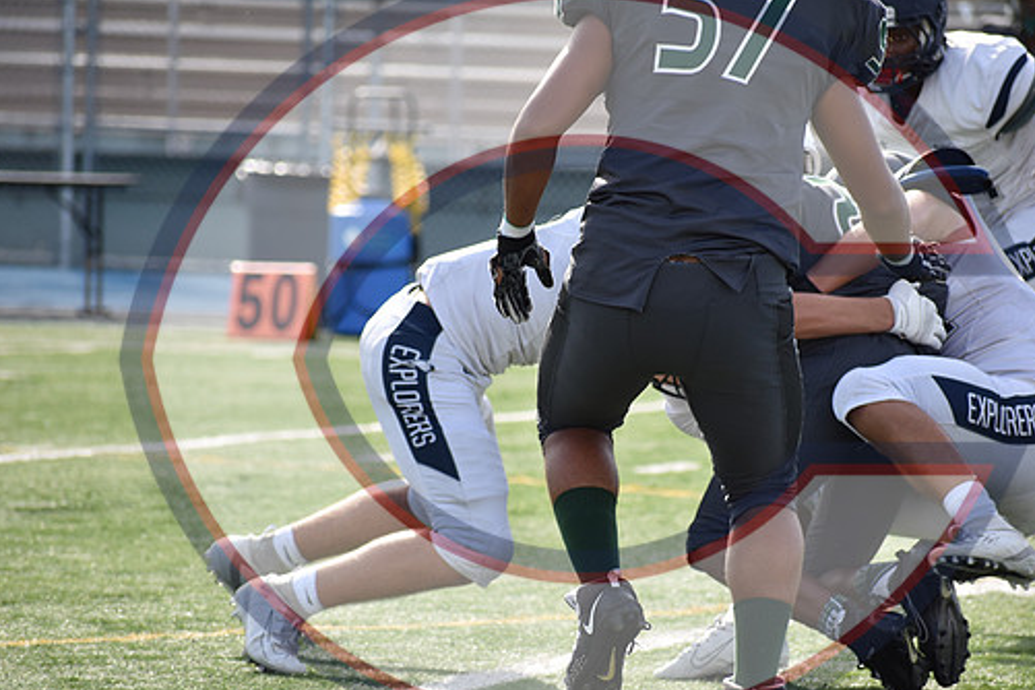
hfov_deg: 5.4
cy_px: 358
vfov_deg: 3.6
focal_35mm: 382
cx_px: 574
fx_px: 10982
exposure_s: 1/1000
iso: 400
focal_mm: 220
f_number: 5.6
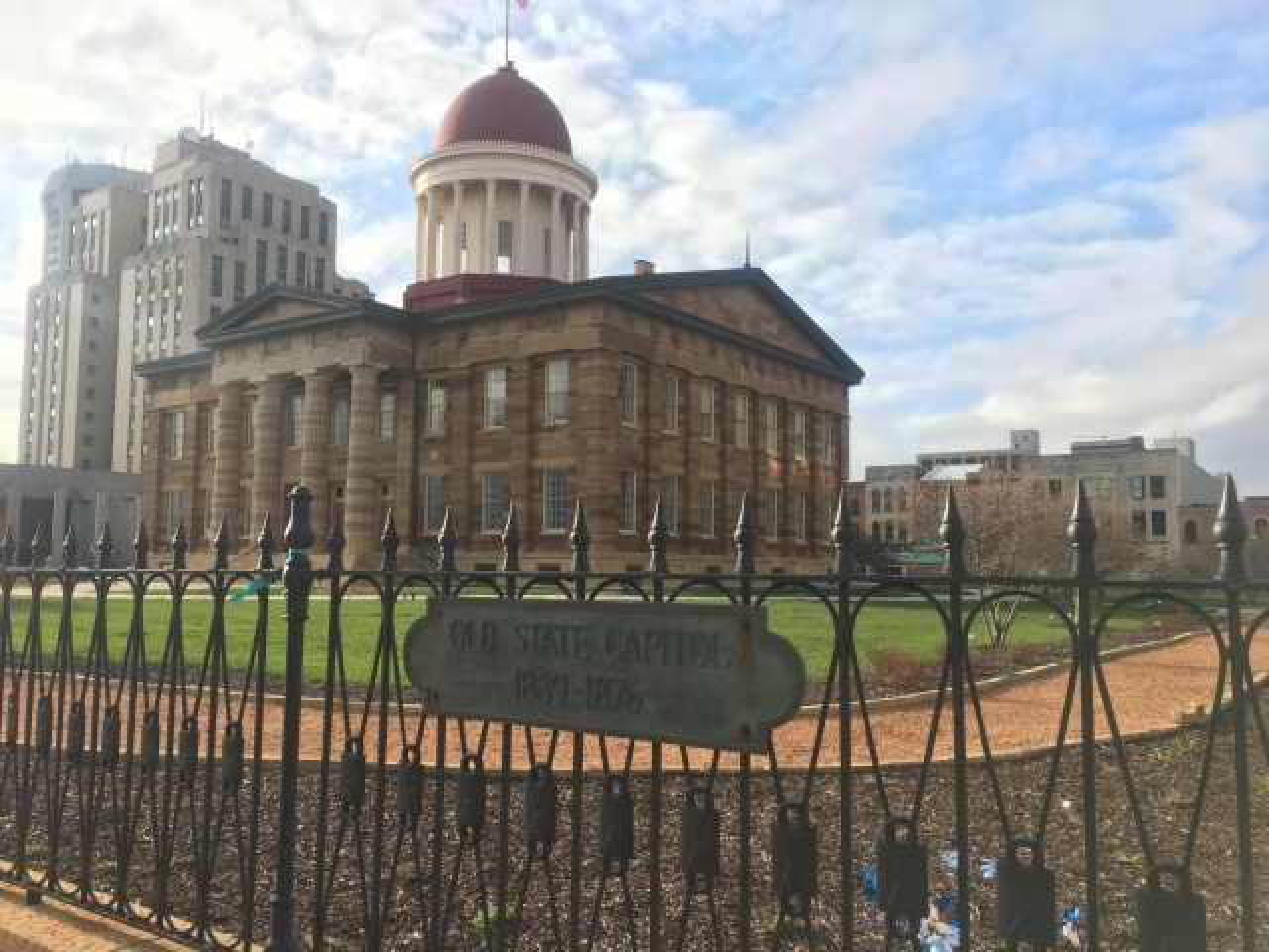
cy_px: 476
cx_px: 634
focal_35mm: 29
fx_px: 1063
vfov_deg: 48.2
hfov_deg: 61.7
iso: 25
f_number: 2.2
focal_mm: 4.15
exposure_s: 1/605
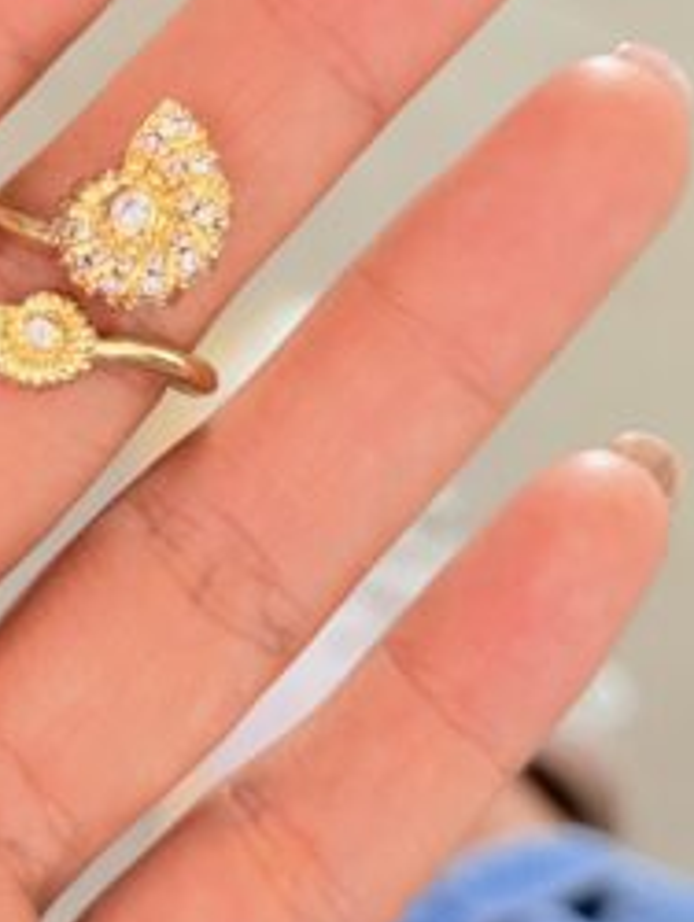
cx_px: 44
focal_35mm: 110
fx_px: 2935
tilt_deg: -55.9
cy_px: 286
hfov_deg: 13.3
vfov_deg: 17.8
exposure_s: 1/60
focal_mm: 6.76
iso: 200
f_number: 1.78
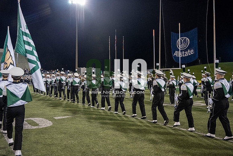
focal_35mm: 32
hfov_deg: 58.0
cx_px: 116
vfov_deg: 40.6
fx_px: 210
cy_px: 78
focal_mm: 32.5
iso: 2500
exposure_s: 1/500
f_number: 4
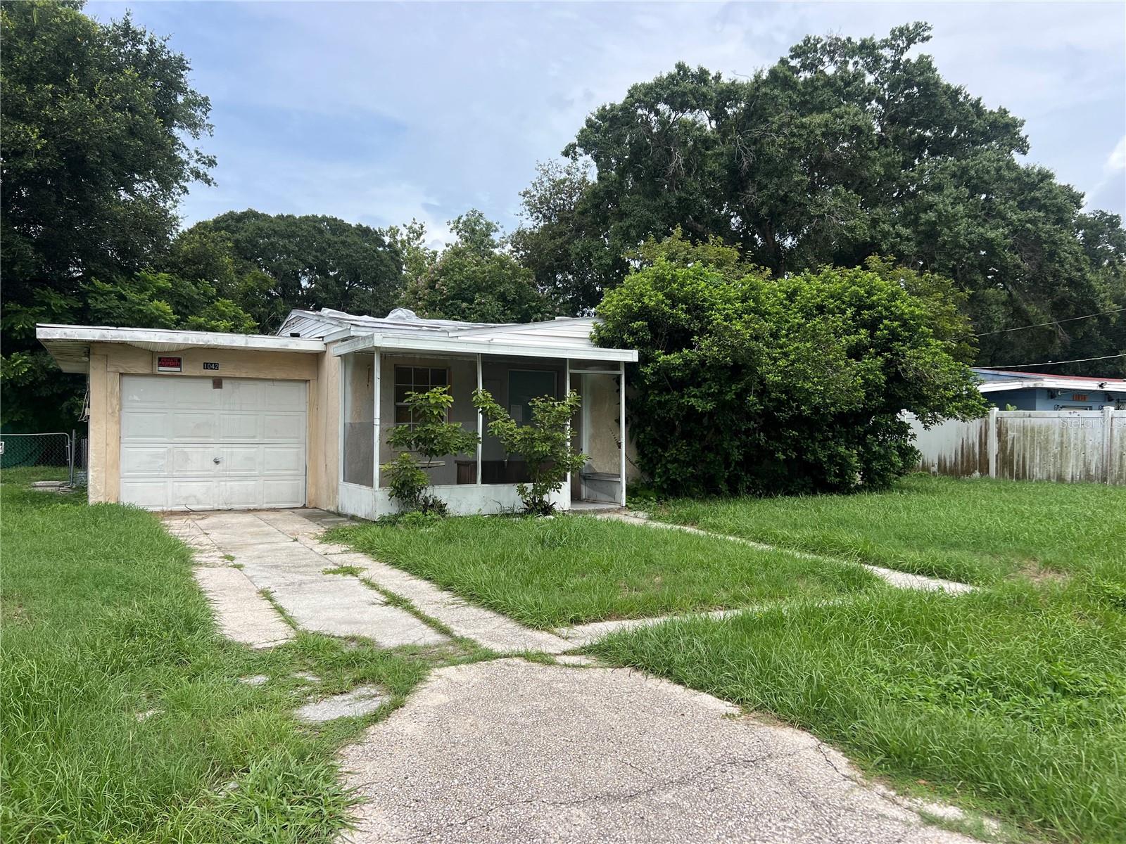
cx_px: 563
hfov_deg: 67.3
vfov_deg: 53.1
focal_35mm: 26
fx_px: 846
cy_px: 422
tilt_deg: -0.6
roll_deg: -0.3
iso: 50
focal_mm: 5.7
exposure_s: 1/3460
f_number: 1.5
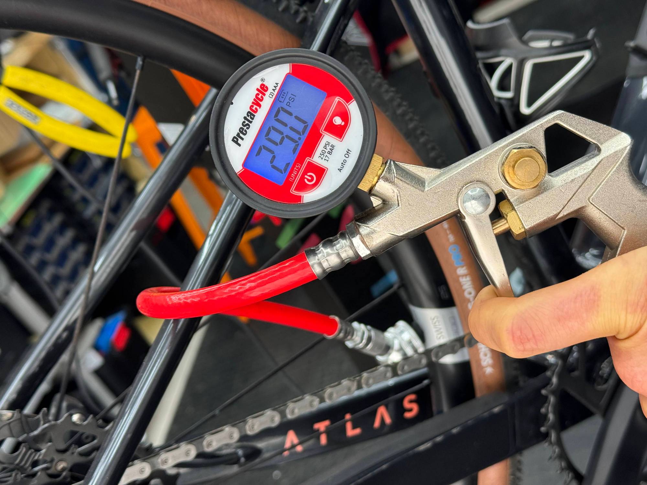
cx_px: 324
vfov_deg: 30.3
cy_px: 242
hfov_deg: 39.7
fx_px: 897
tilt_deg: -24.3
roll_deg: +33.6
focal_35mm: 48
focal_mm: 6.76
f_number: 1.78
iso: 64
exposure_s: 1/123
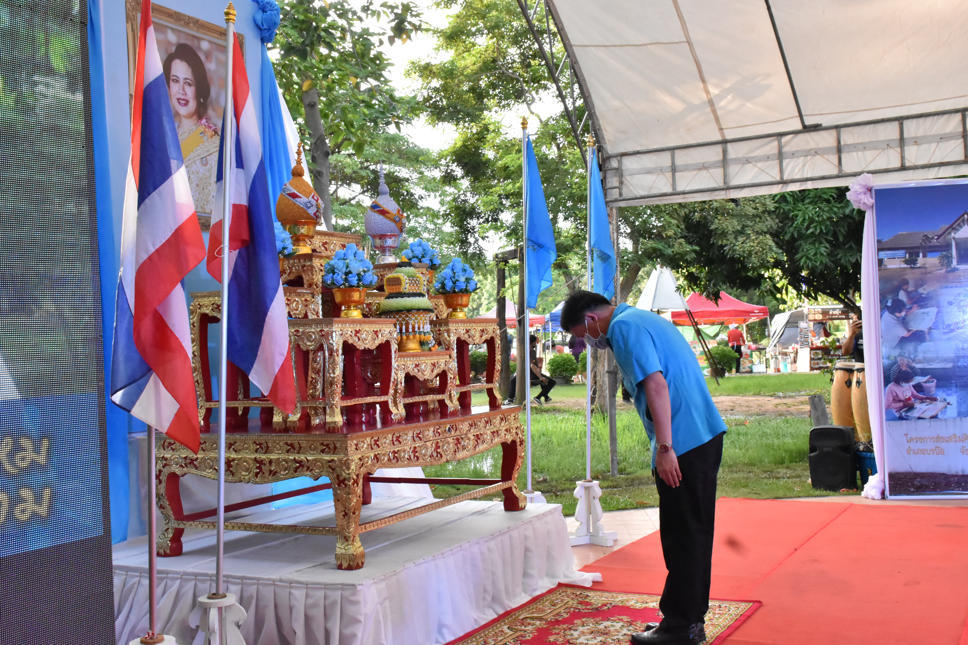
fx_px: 1049
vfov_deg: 34.2
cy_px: 322
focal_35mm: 39
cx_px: 484
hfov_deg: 49.6
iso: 3200
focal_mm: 26
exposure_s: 1/400
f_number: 10
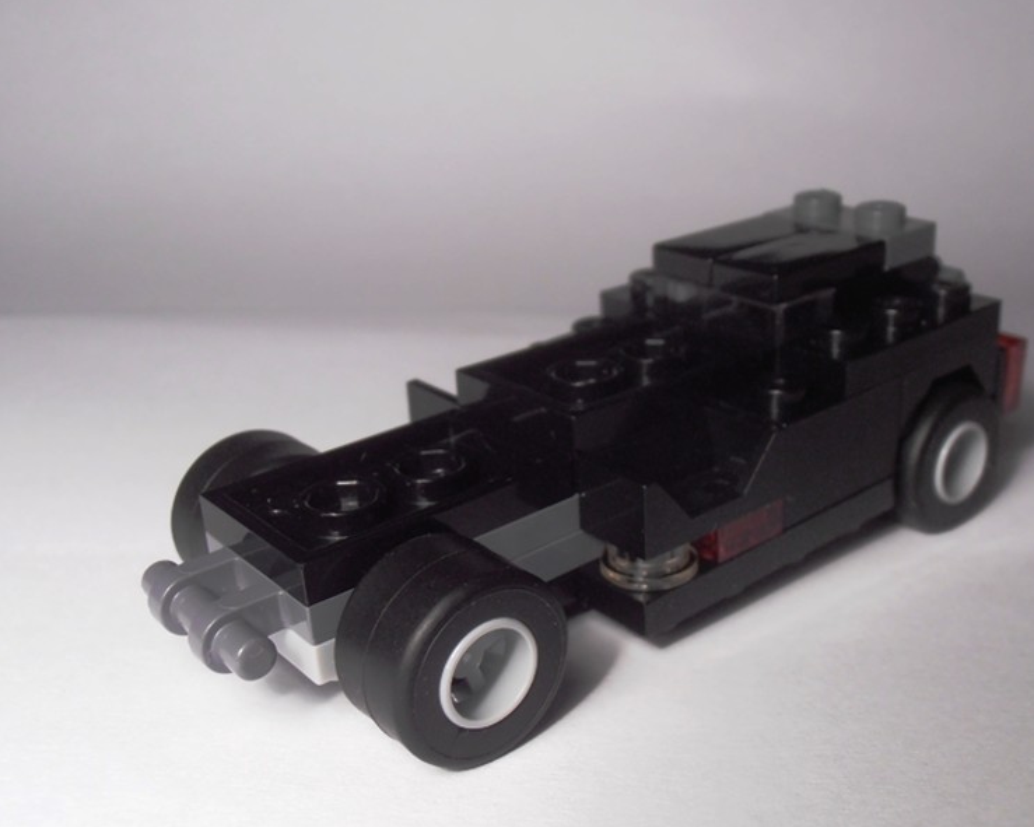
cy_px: 441
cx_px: 606
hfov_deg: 41.9
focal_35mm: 44
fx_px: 1346
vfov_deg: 34.1
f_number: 3.9
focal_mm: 6.61
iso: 100
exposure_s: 1/40
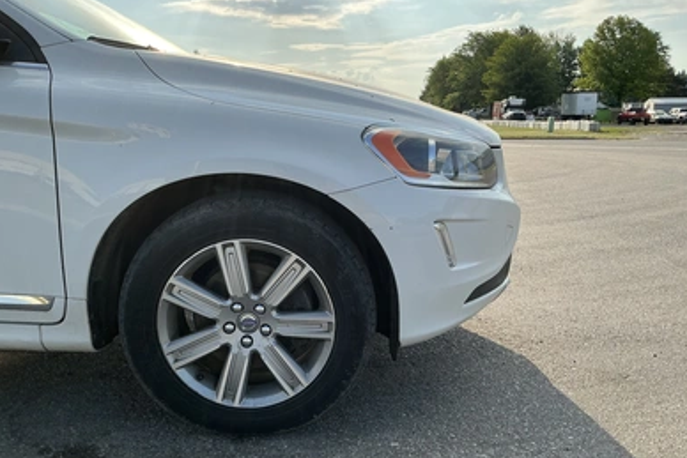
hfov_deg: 61.9
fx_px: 573
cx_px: 336
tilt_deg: -8.9
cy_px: 237
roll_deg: -0.3
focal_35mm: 30
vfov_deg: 43.6
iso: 25
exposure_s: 1/1377
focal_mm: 3
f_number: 1.8
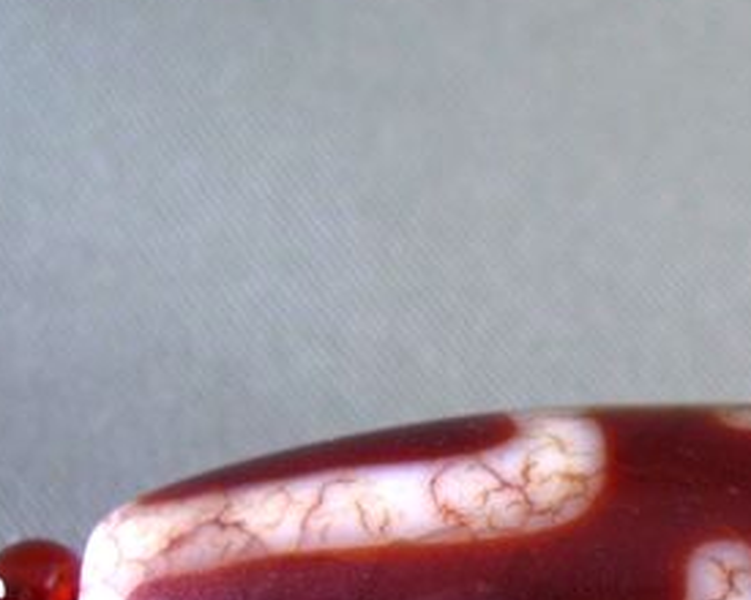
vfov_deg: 18.5
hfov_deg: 22.7
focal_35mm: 81
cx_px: 737
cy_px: 573
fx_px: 1800
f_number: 2.8
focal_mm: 7.9
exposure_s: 1/60
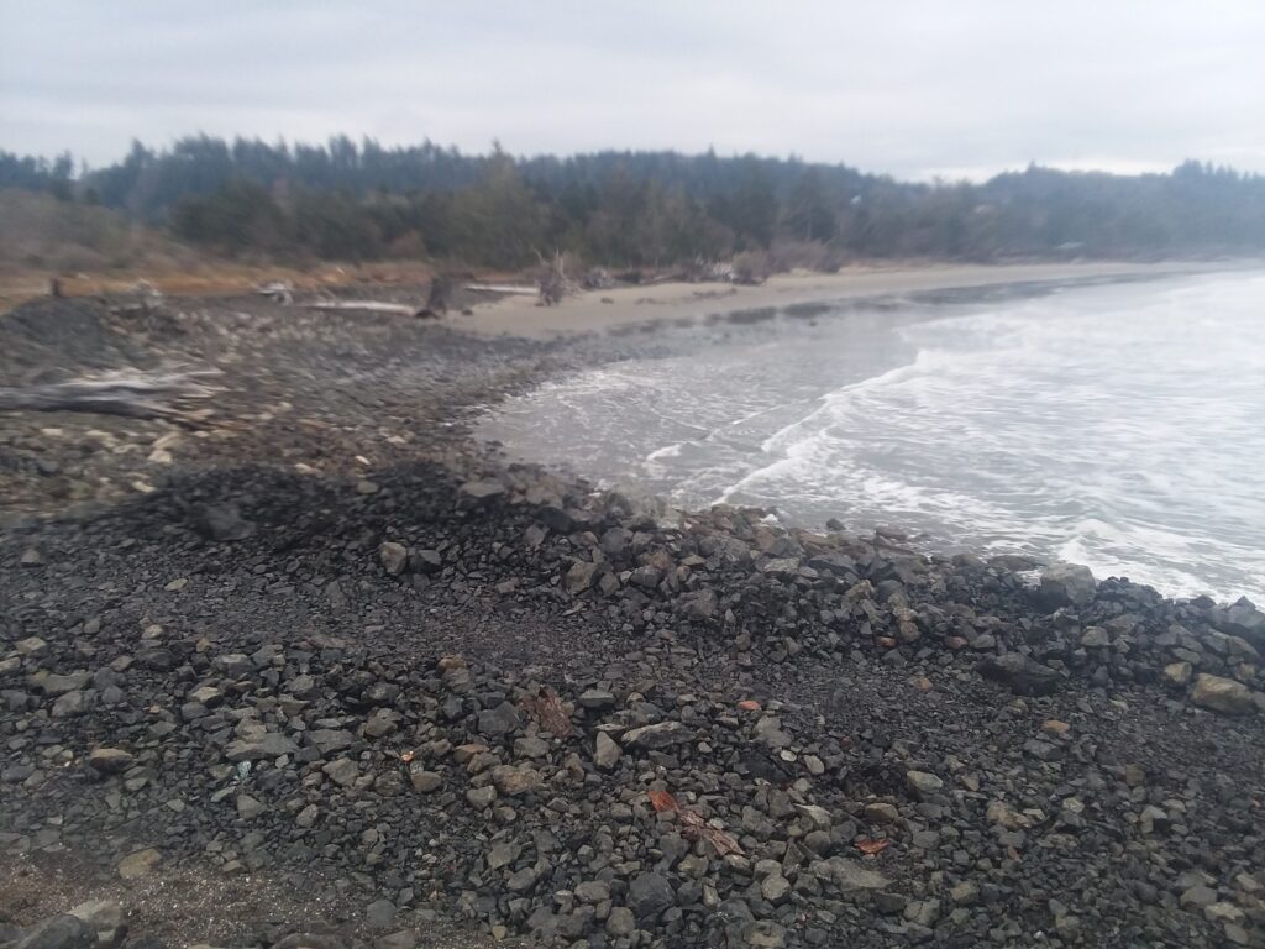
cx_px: 632
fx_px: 987
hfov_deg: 65.3
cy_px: 474
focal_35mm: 27
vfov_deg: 51.4
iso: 50
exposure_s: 1/351
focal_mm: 2.91
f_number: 1.9
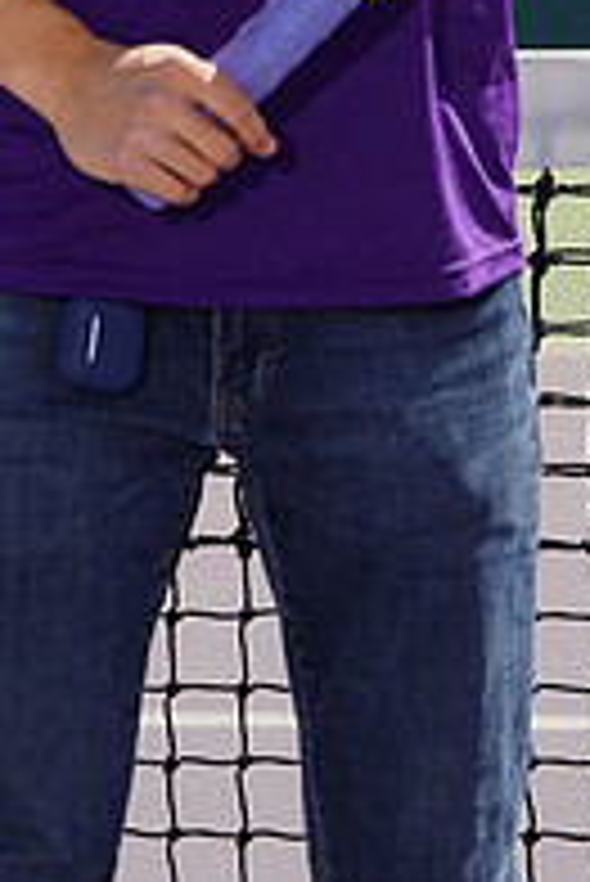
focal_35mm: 931
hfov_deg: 1.5
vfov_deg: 2.2
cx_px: 295
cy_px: -414
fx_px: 22845
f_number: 9
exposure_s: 1/250
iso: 100
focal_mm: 315
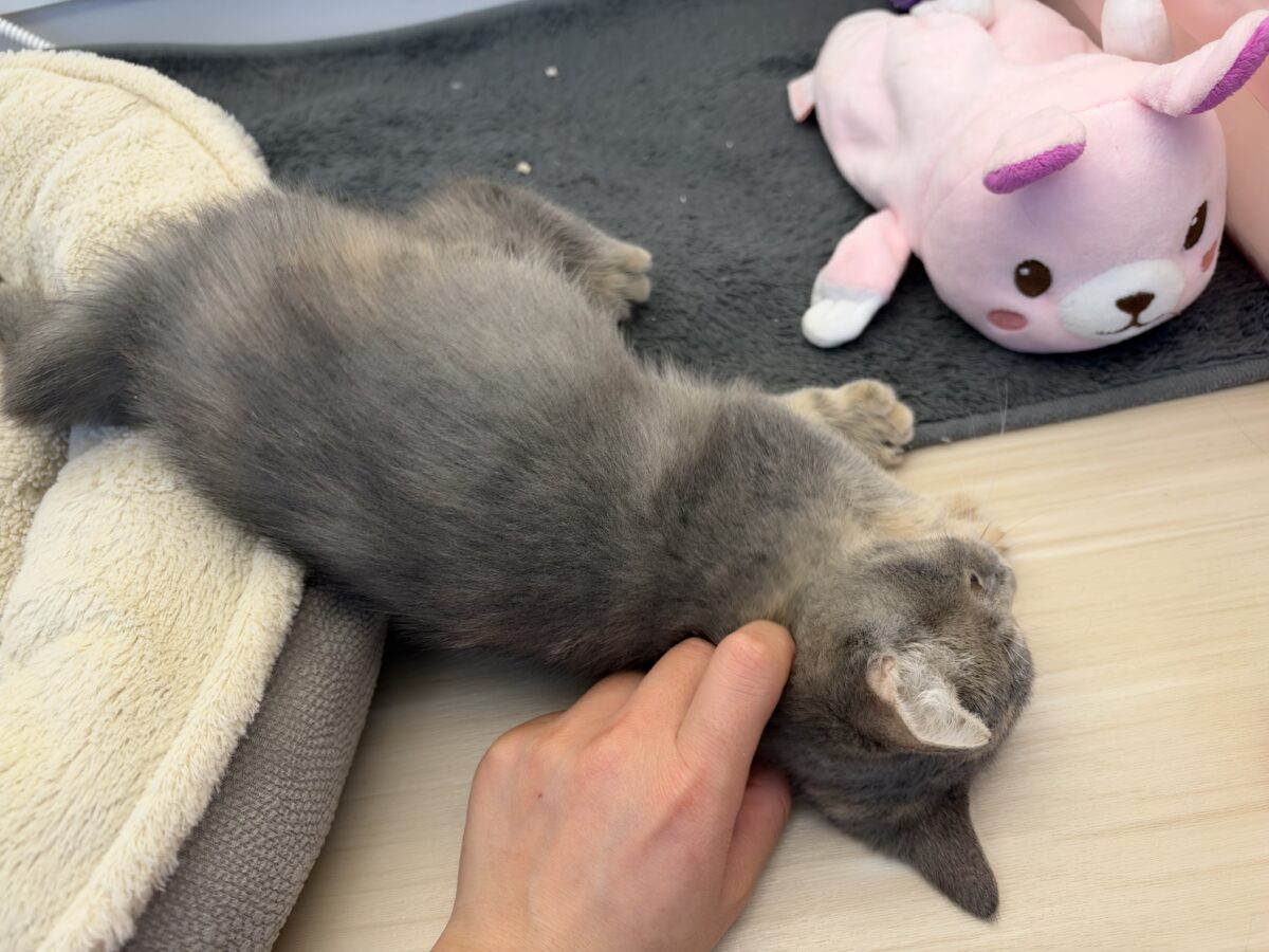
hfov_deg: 71.6
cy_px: 476
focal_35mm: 24
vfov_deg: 56.8
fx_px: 880
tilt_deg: -49.4
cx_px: 634
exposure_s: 1/100
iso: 80
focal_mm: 6.93
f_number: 1.8
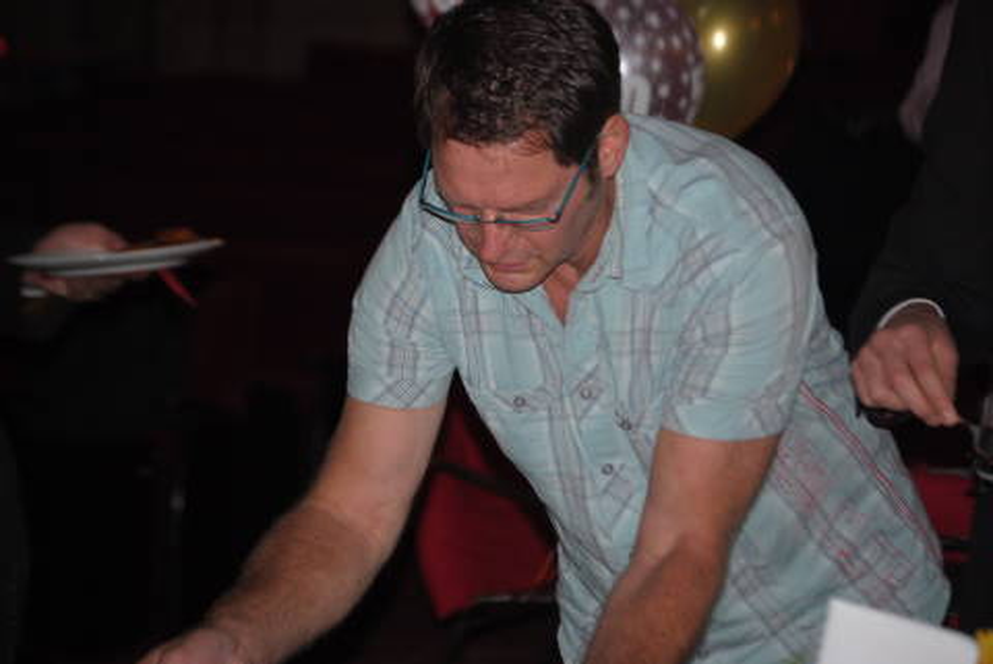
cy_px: 332
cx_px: 496
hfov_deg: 13.7
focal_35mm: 150
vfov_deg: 9.2
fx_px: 4141
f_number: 4.8
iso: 200
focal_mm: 100
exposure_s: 1/60
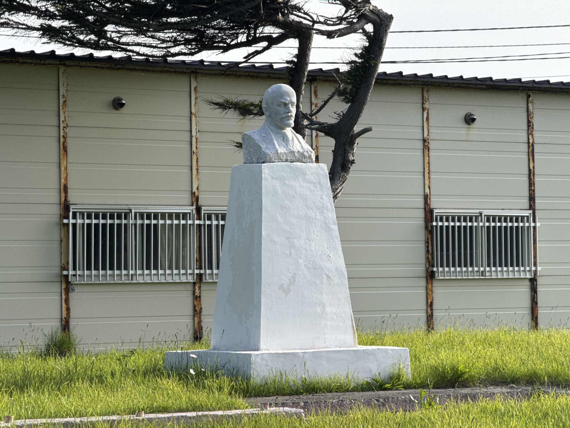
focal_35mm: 120
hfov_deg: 16.4
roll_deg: +0.7
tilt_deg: +2.5
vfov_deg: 12.3
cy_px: 214
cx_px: 285
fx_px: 1976
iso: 50
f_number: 2.8
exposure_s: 1/638
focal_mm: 15.66
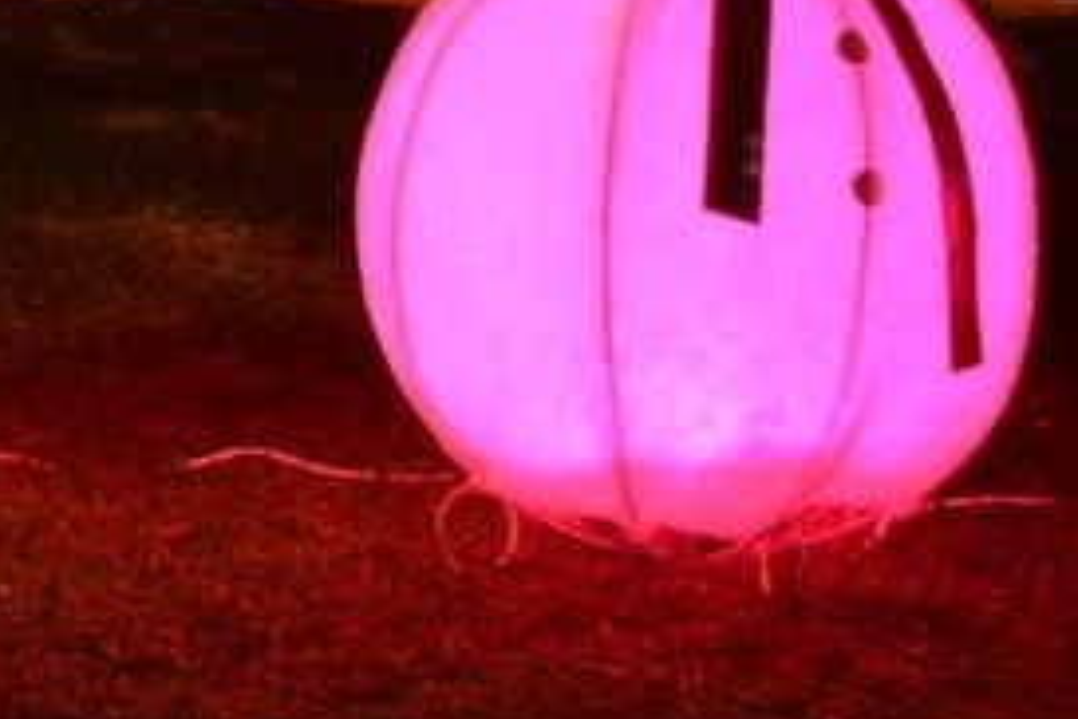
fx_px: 3403
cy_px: -219
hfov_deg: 16.8
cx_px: -391
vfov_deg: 11.7
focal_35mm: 114
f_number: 3.8
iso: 3200
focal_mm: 23
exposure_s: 1/25
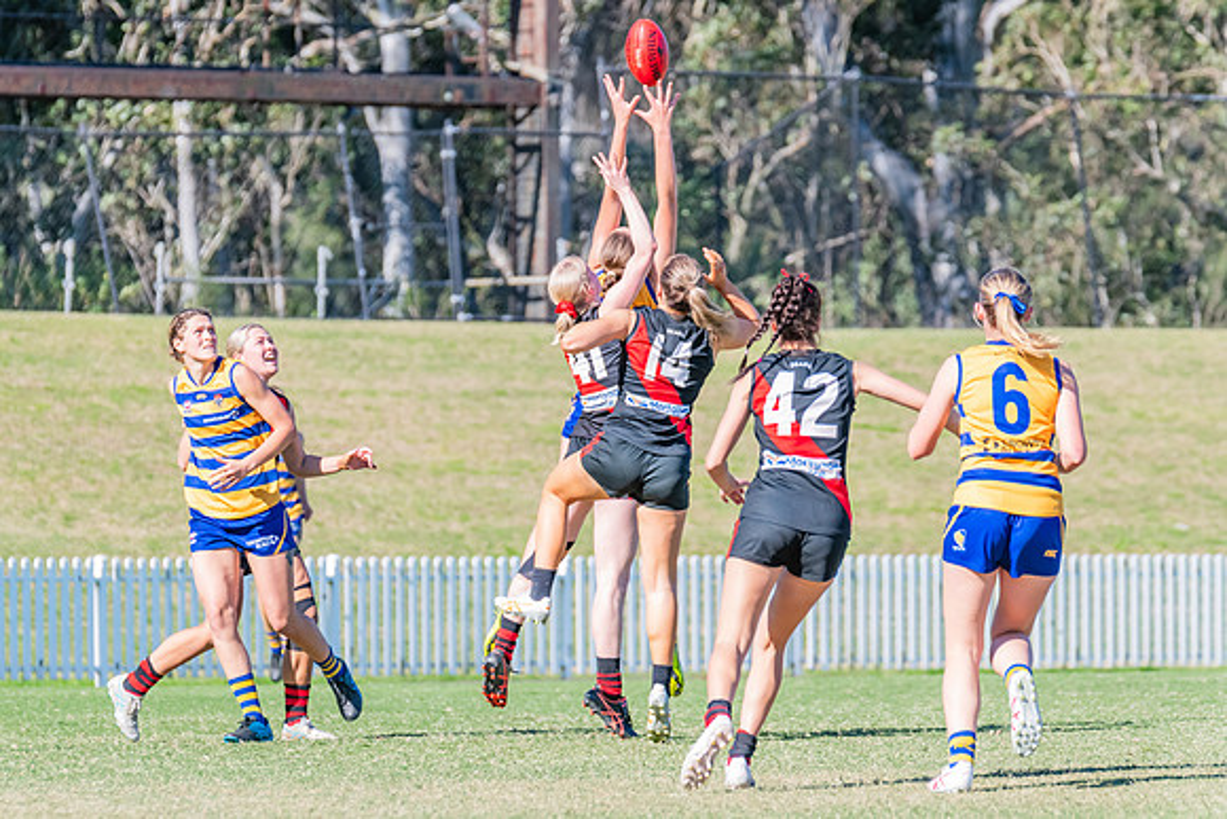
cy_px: 434
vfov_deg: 3.7
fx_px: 12526
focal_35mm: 367
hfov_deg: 5.6
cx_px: 510
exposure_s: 1/1250
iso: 800
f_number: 9
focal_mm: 310
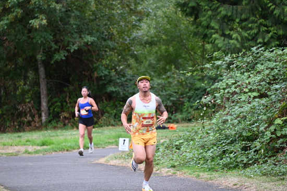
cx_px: 144
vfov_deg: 6.9
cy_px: 96
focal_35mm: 200
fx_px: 1595
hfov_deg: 10.3
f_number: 6.3
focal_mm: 200
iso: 560
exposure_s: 1/250
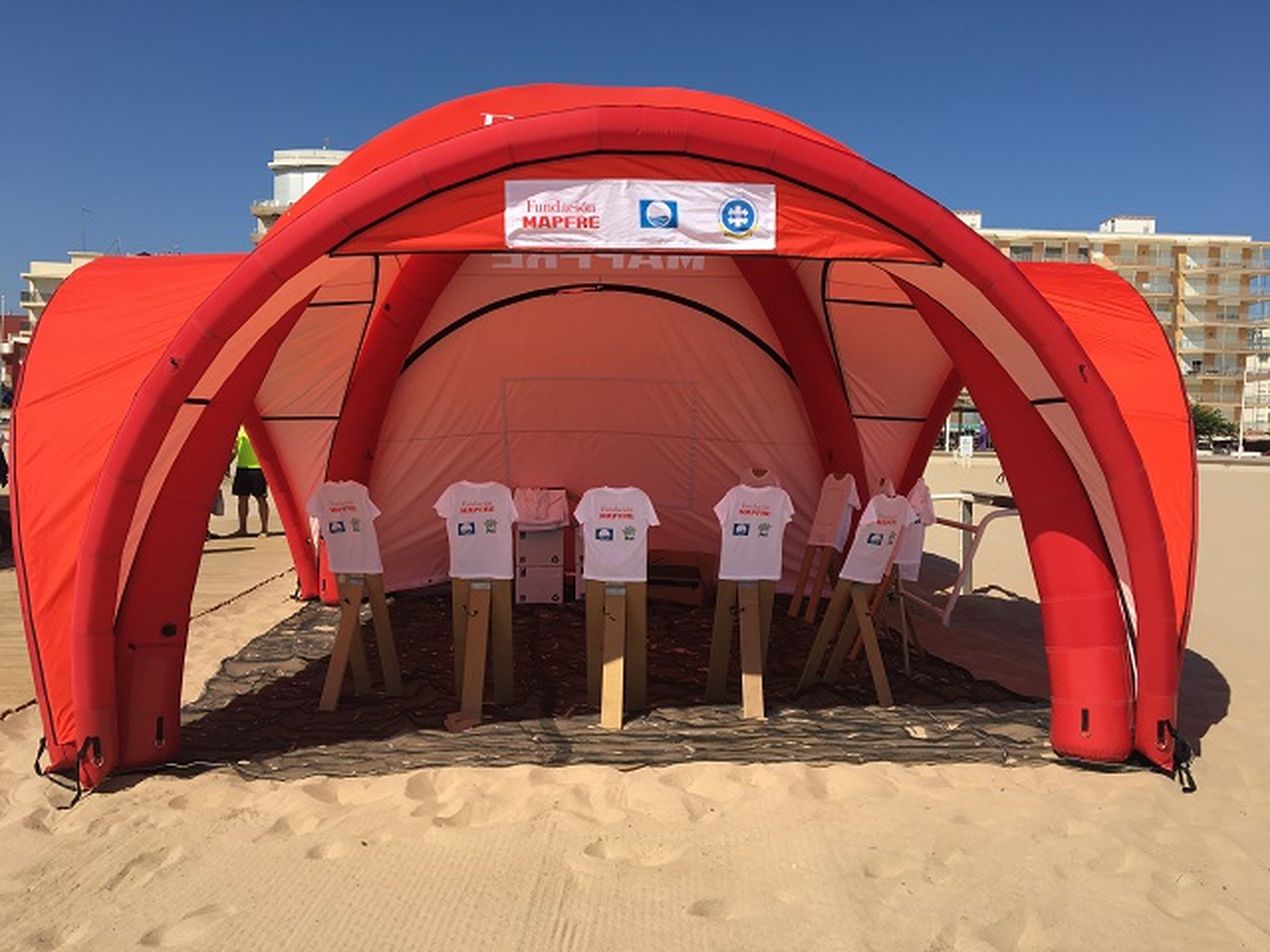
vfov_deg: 48.2
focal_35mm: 29
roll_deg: -0.6
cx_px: 635
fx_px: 1064
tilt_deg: -1.9
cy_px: 476
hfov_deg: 61.7
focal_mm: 4.15
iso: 25
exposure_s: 1/1876
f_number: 2.2
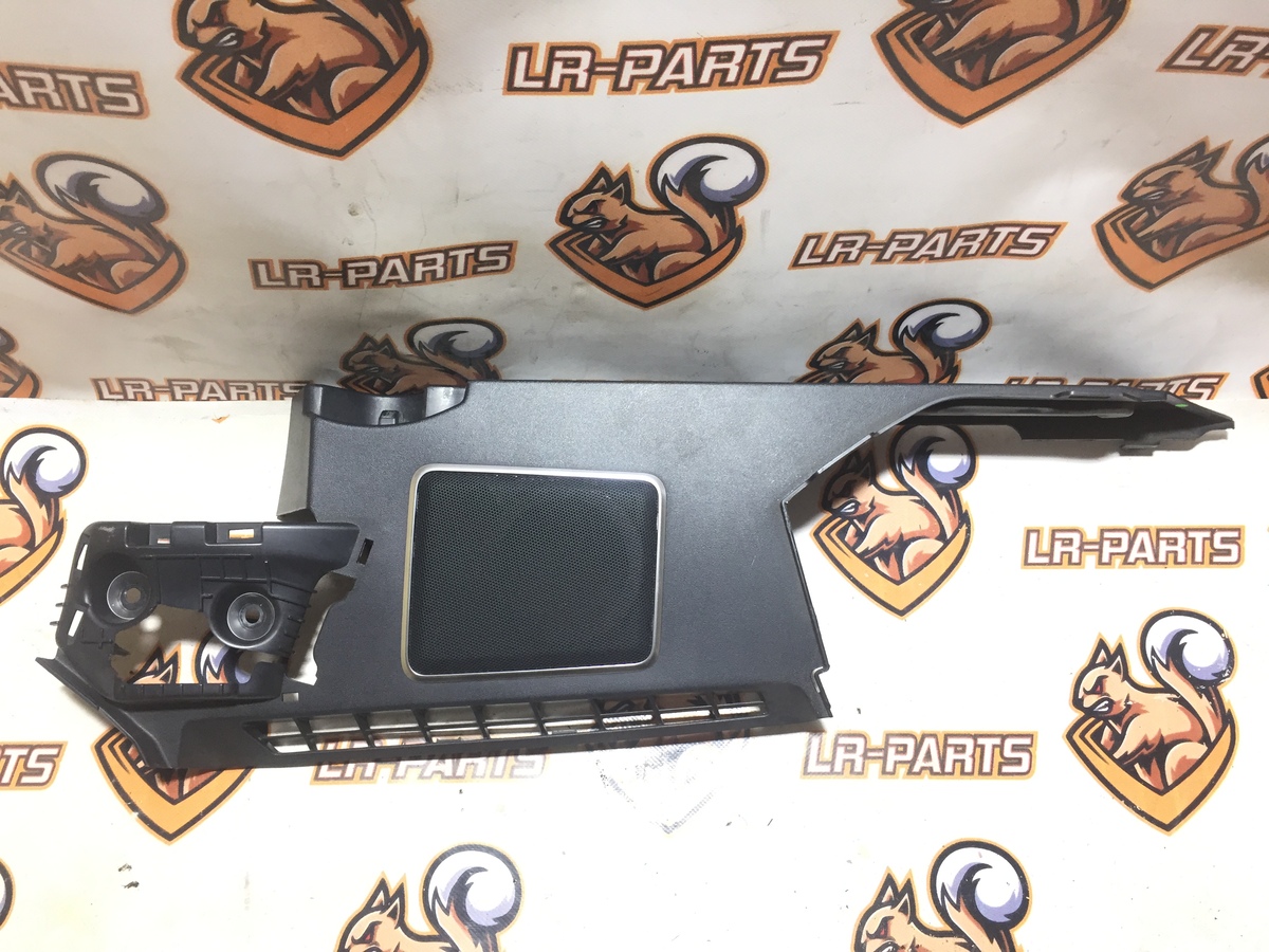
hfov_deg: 61.7
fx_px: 1063
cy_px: 476
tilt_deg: -69.2
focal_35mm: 29
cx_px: 634
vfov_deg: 48.2
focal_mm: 4.15
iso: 50
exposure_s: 1/33
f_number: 2.2
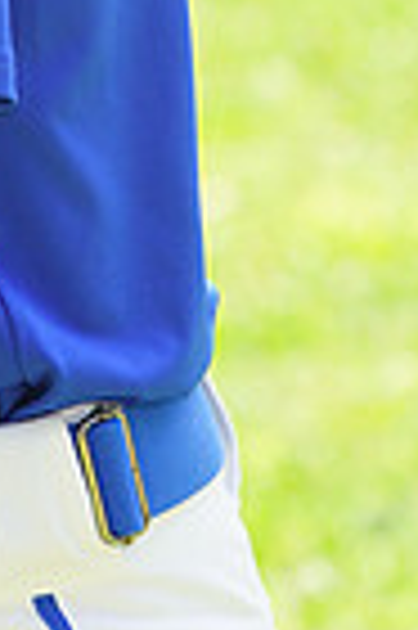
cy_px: -468
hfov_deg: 1.6
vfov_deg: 2.4
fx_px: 15154
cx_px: -310
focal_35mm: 868
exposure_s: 1/200
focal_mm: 209
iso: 200
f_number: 6.3
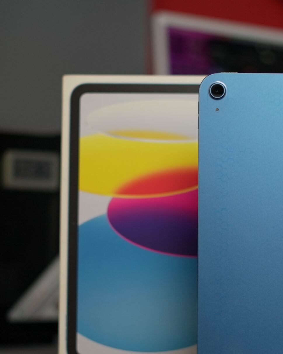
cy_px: 230
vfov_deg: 19.3
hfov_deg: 15.5
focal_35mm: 99
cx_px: 224
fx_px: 1037
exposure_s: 1/100
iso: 640
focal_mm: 50
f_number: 1.8
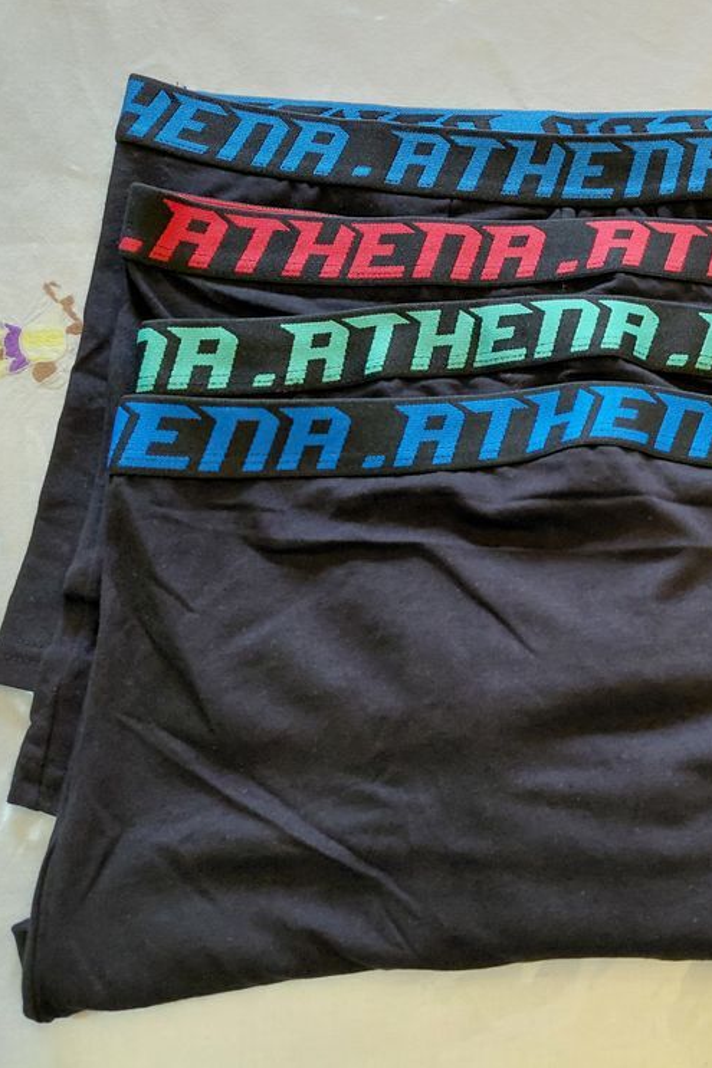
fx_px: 1039
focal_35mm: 35
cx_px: 552
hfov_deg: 36.7
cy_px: 532
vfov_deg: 54.4
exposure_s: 1/24
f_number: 1.8
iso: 400
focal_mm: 4.69
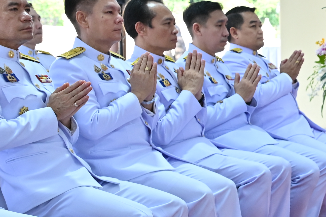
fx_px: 960
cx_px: 518
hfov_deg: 17.0
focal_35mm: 106
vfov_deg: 12.9
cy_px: 109
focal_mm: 29
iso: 640
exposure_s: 1/200
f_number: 4
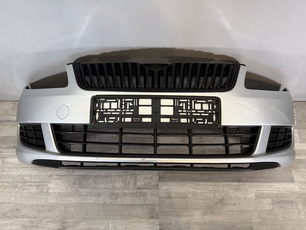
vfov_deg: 56.8
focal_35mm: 24
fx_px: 212
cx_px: 153
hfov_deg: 71.6
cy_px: 115
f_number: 1.78
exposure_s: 1/50
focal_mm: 6.76
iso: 100
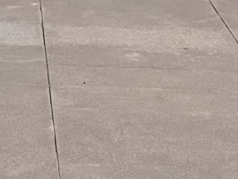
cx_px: -129
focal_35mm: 181
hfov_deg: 10.5
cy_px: -433
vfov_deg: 7.0
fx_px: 1245
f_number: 1.78
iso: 1000
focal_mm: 6.76
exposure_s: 1/33
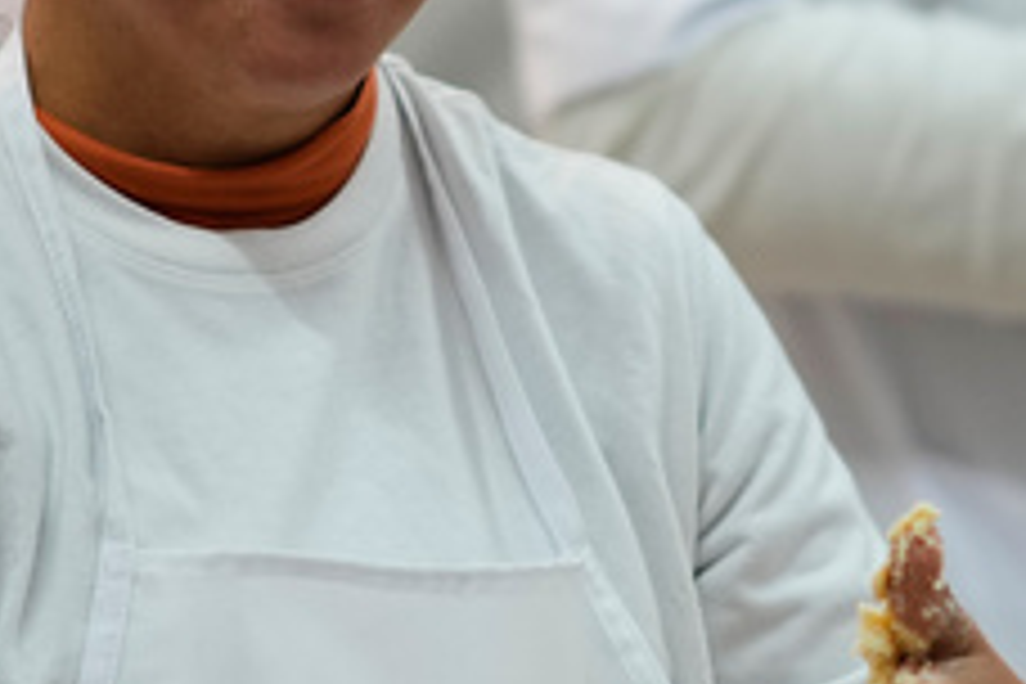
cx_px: 765
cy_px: 198
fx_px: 10858
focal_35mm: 381
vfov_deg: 3.6
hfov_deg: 5.4
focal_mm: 85
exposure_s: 1/250
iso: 500
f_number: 1.4
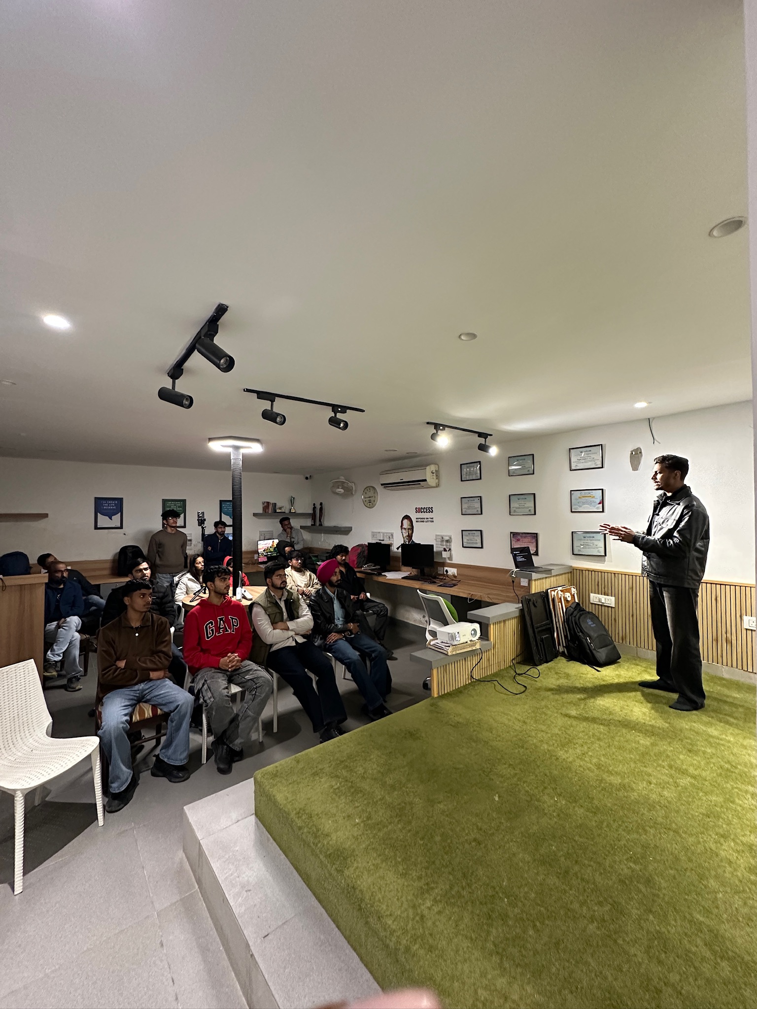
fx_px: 408
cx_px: 378
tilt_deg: +1.2
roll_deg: -0.1
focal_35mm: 14
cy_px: 504
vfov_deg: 102.1
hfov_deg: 85.7
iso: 400
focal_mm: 2.22
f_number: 2.2
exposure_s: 1/50
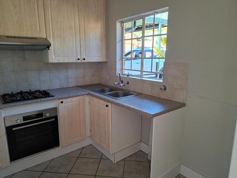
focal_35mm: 23
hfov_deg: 73.9
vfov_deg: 58.9
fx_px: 157
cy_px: 89
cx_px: 118
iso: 125
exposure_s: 1/100
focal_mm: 5.54
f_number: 1.8
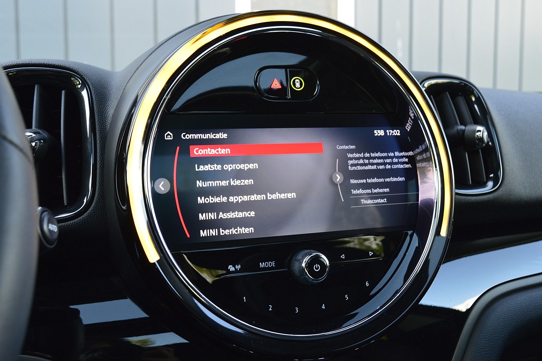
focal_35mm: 36
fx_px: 542
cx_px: 271
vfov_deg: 36.8
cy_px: 180
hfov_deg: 53.2
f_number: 7.1
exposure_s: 1/60
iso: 800
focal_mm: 24
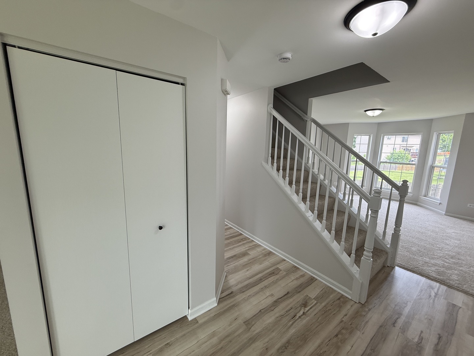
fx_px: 192
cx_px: 237
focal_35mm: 14
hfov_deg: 102.1
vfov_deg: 85.7
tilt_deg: -9.8
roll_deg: -0.3
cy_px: 178
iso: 125
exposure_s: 1/120
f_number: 2.2
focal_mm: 2.22
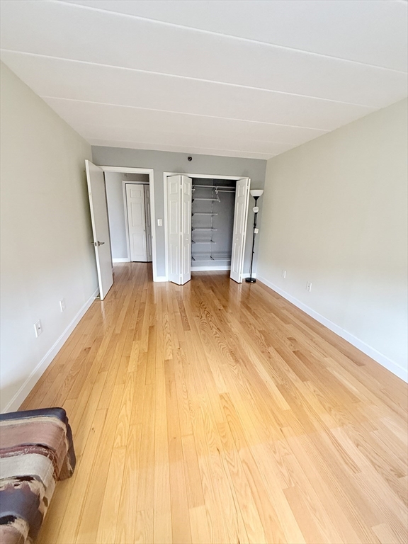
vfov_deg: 102.1
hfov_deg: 85.7
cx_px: 204
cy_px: 272
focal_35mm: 14
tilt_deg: -12.7
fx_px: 220
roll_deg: -1.8
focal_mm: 2.22
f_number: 2.2
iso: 320
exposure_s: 1/99
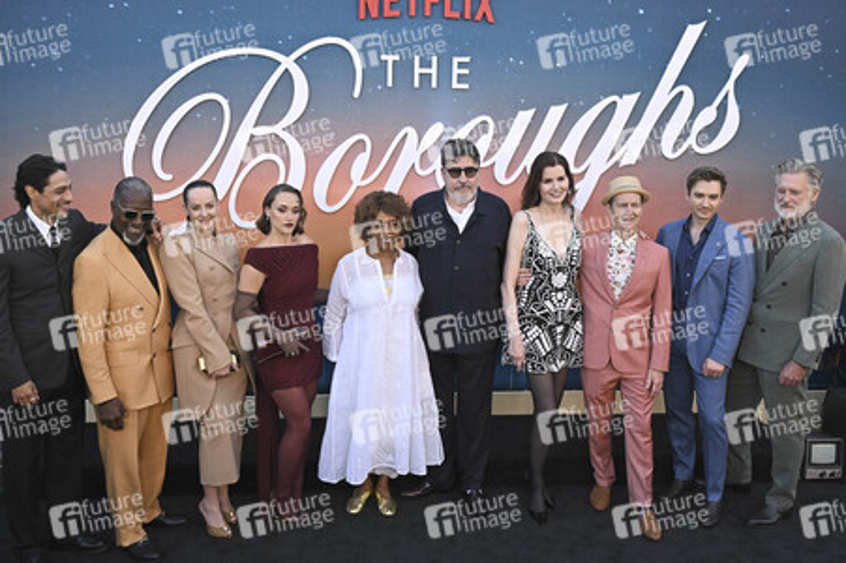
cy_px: 282
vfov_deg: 37.8
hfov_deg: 54.5
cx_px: 423
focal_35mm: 35
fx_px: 822
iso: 800
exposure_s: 1/320
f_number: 7.1
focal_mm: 35
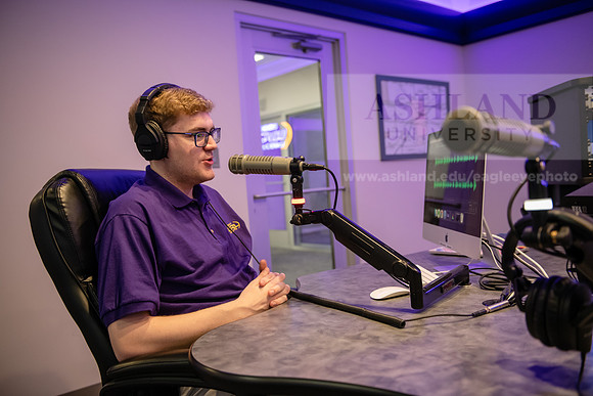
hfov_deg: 58.7
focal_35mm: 32
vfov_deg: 41.1
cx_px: 296
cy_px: 198
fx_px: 527
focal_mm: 32
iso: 1600
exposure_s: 1/60
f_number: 2.8
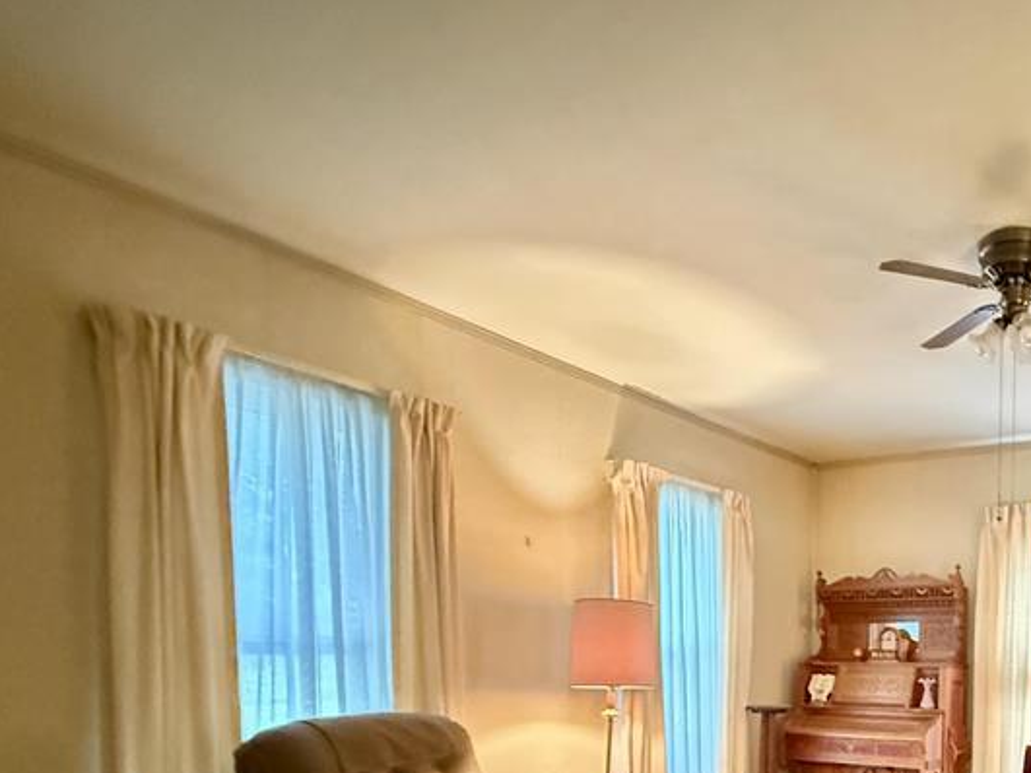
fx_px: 804
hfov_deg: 55.1
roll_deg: +0.4
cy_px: 709
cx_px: 959
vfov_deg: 46.0
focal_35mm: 27
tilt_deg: -3.8
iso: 2500
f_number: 2.2
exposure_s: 1/30
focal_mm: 2.22
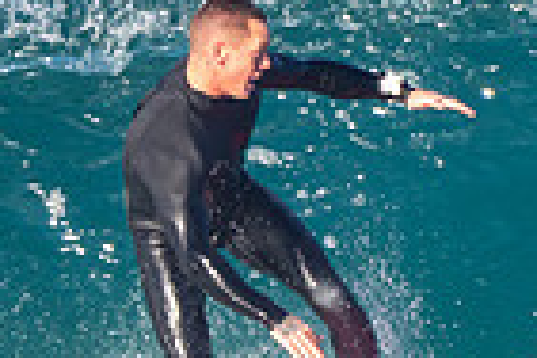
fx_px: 46134
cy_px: 562
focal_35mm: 3093
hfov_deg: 0.7
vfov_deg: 0.4
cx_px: 213
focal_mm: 500
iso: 360
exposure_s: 1/1250
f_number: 5.6
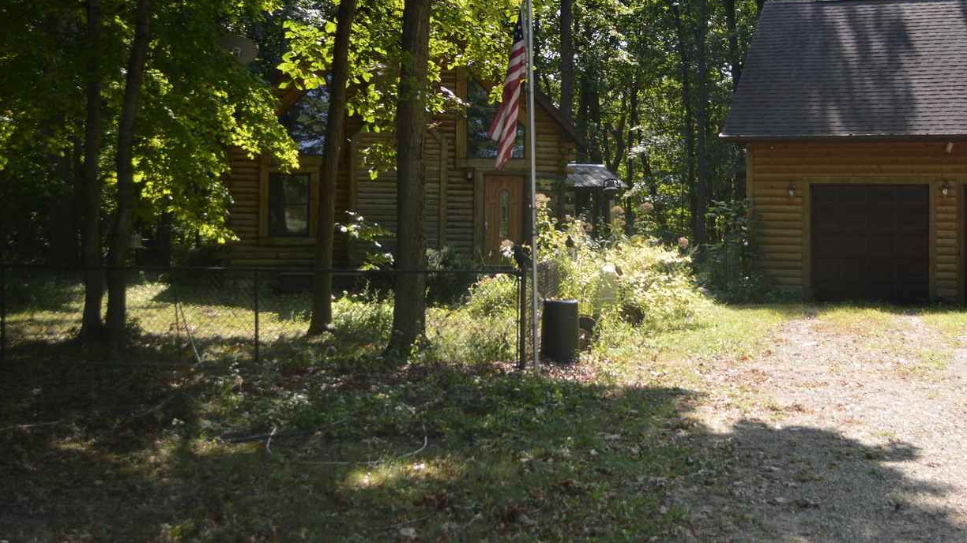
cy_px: 167
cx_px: 596
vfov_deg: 23.8
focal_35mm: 50
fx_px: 1282
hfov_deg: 41.1
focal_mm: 24
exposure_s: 1/200
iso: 100
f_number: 4
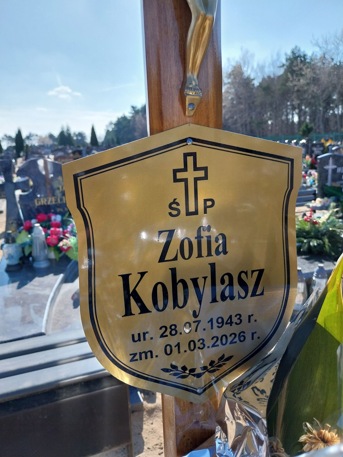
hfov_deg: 53.1
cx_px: 172
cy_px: 228
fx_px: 344
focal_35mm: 26
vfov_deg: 67.3
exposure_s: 1/661
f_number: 1.8
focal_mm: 4
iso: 25
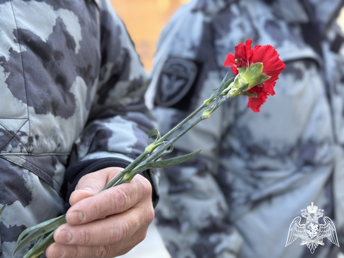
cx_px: 172
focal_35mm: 48
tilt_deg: -6.9
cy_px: 129
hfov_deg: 39.7
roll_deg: -1.2
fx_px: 477
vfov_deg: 30.3
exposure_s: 1/242
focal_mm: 6.76
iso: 100
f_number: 1.78
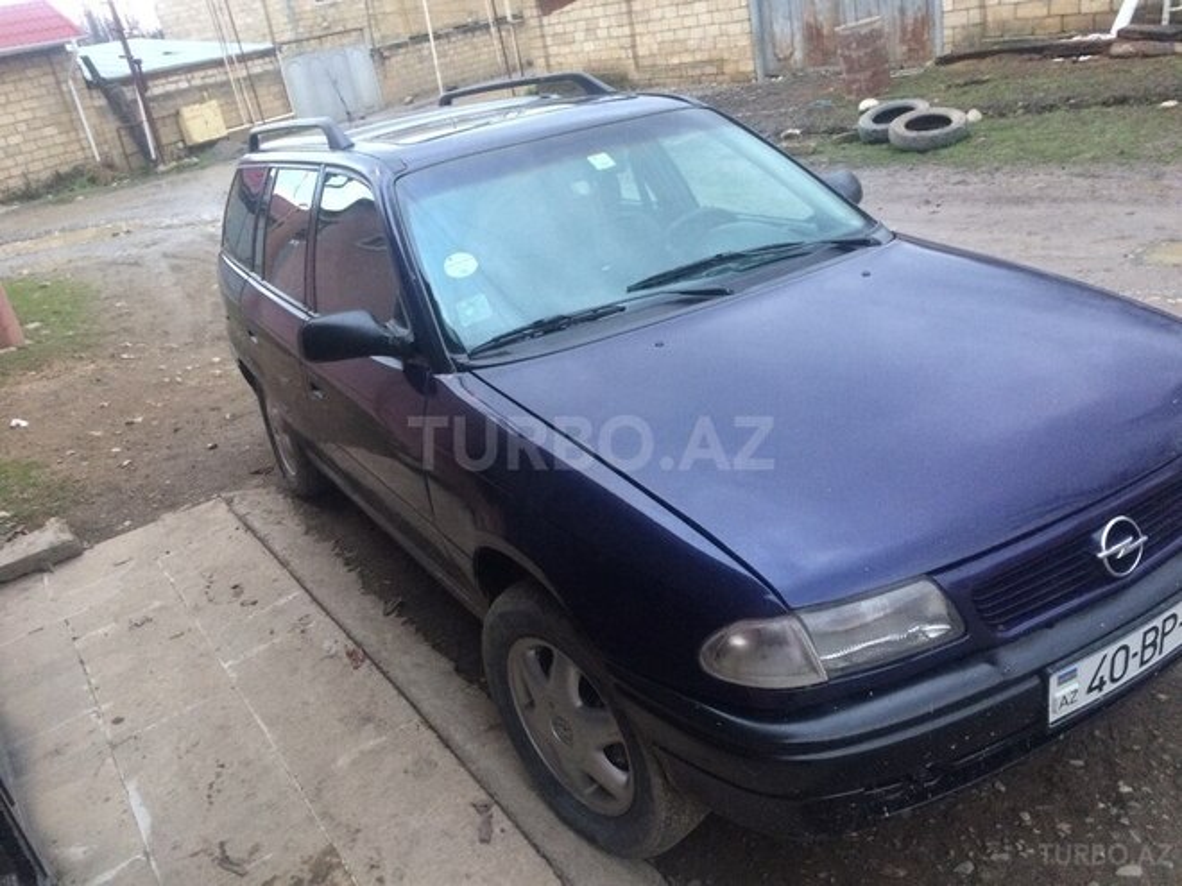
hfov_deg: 61.7
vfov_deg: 48.2
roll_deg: +11.9
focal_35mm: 29
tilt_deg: -22.6
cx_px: 591
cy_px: 443
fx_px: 990
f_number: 2.2
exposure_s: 1/33
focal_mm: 4.15
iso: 250
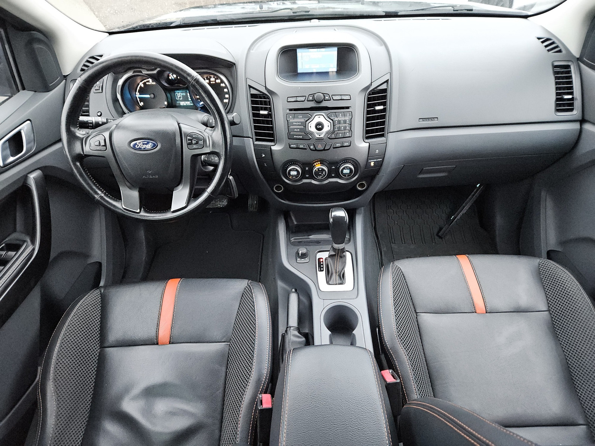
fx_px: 395
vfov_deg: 58.9
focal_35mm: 23
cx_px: 298
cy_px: 223
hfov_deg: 73.9
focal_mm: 5.4
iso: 640
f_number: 1.8
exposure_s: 1/50
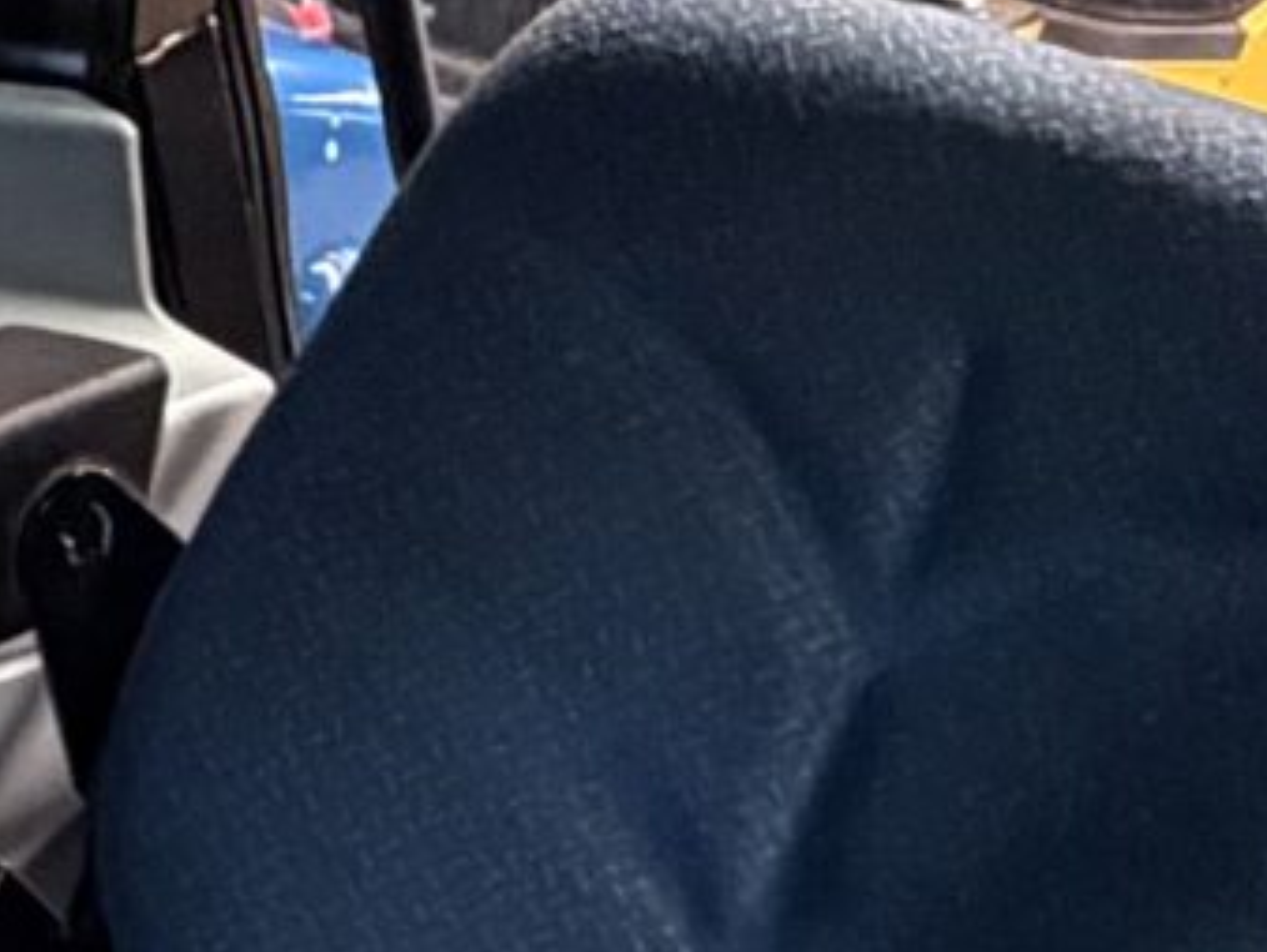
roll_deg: -1.6
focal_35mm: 106
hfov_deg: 17.3
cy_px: 1675
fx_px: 3883
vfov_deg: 12.8
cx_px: -431
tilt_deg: -42.0
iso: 500
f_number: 2.2
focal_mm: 2.22
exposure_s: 1/60
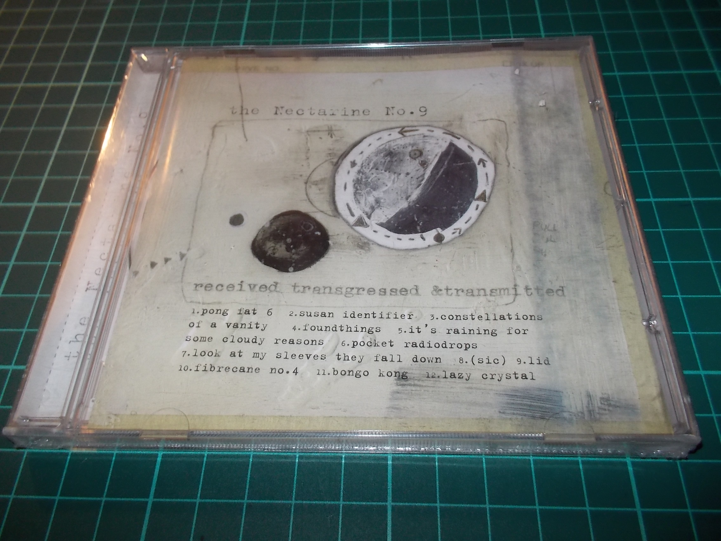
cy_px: 270
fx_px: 604
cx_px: 360
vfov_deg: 48.2
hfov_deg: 61.7
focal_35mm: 29
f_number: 3.3
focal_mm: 4.1
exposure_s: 1/30
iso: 200
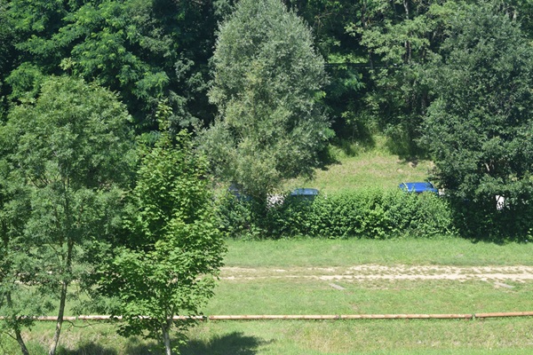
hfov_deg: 24.6
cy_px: 178
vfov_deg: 16.6
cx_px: 266
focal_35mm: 82
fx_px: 1221
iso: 100
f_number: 9
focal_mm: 55
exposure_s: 1/100
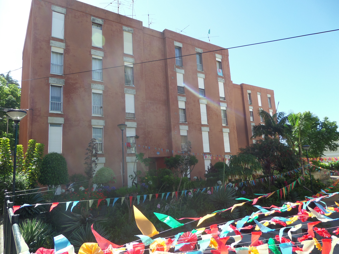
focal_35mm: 24
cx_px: 170
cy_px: 127
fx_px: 235
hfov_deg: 71.6
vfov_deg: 56.8
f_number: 3.2
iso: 100
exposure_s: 1/500
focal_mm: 4
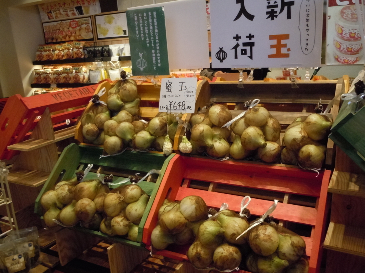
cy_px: 136
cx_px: 182
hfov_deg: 55.4
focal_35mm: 33
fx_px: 348
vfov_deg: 42.9
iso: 640
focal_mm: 5.9
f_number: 4
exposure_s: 1/125
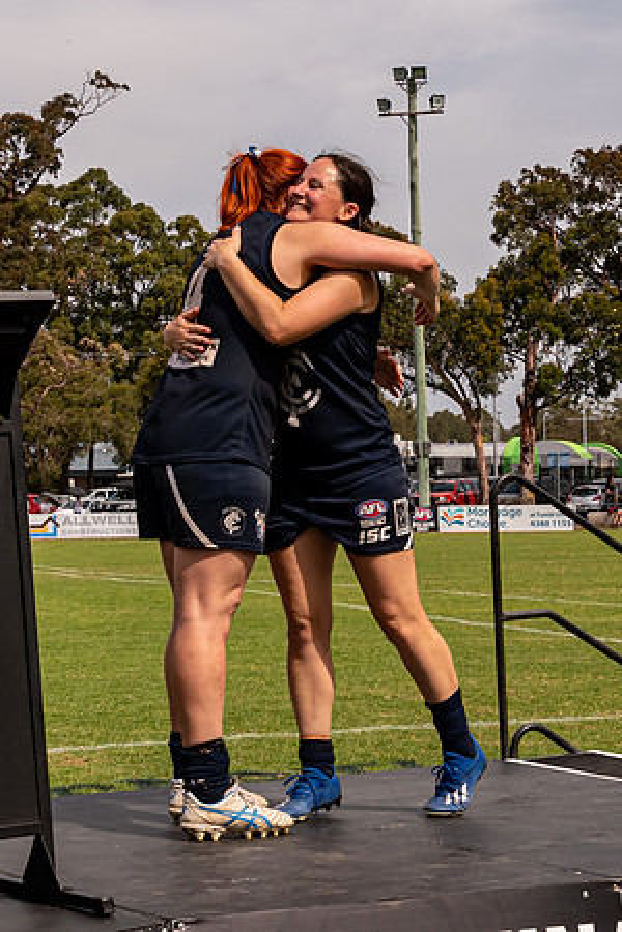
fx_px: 2432
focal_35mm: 94
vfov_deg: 21.7
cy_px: 493
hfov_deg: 14.6
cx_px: 374
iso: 200
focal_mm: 28
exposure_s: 1/800
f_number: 8
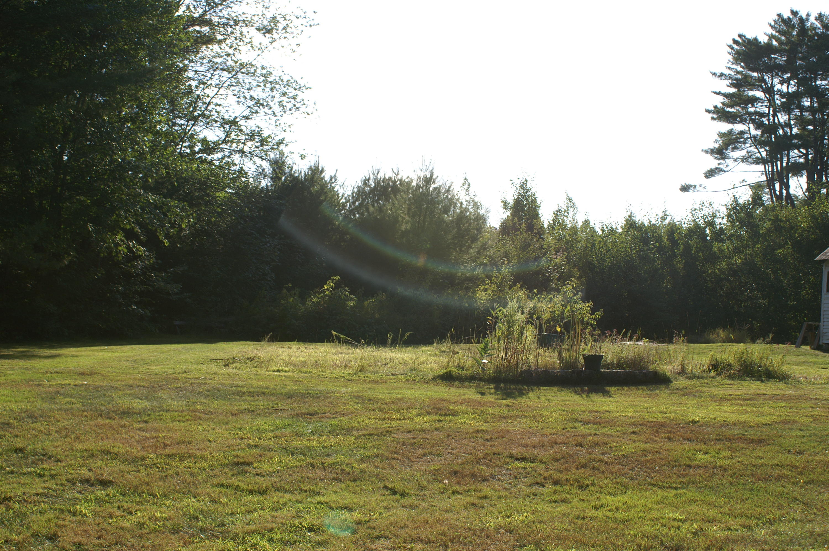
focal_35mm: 45
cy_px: 276
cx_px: 414
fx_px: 1035
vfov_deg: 29.8
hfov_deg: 43.6
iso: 100
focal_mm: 30
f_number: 9
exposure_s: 1/250
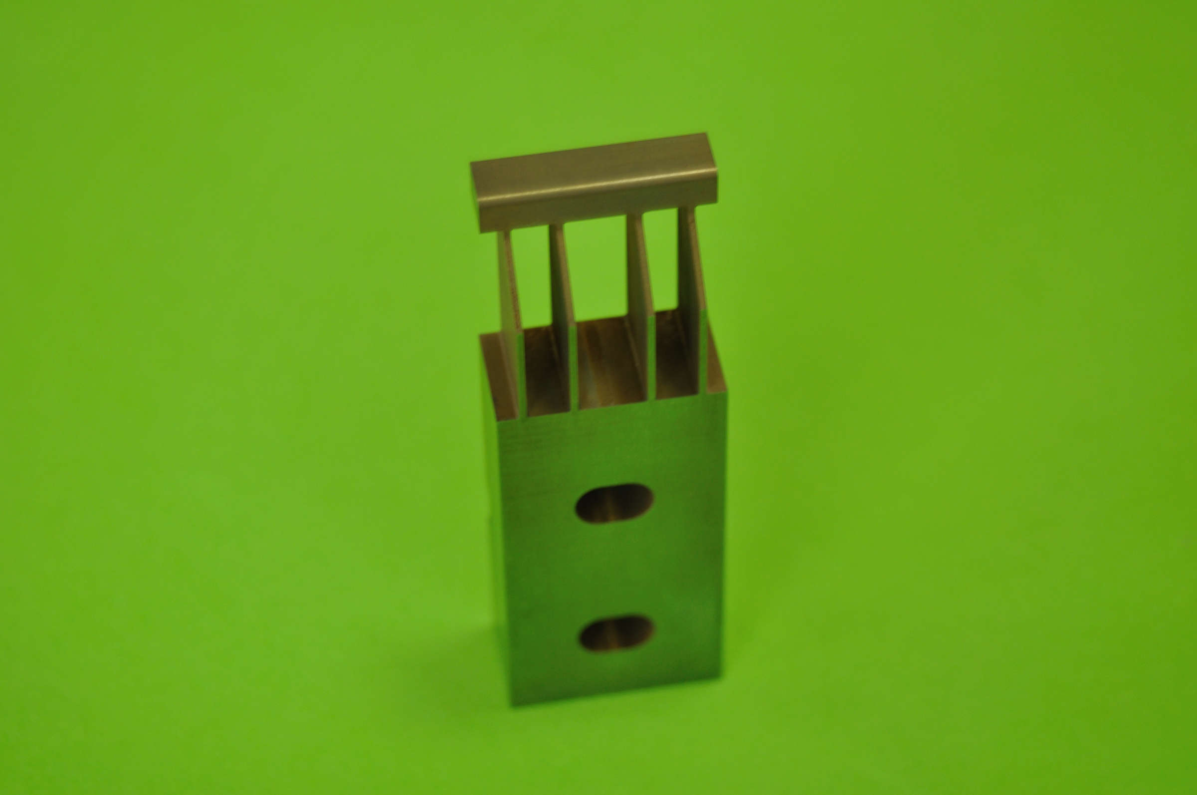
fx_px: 3985
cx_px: 598
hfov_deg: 17.1
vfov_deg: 11.4
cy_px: 398
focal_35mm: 120
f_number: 5.6
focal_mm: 80
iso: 200
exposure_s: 1/13
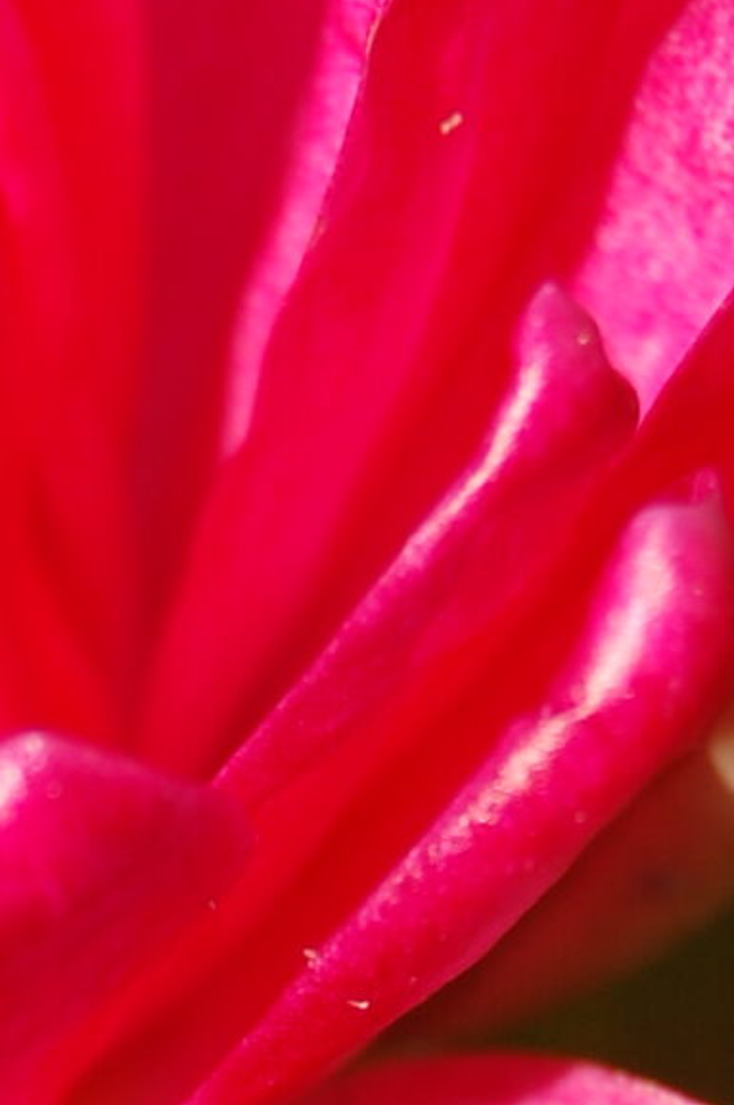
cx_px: -333
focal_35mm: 366
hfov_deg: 3.7
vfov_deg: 5.6
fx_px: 11233
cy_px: 1233
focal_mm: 55
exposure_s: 1/160
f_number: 6.3
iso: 200
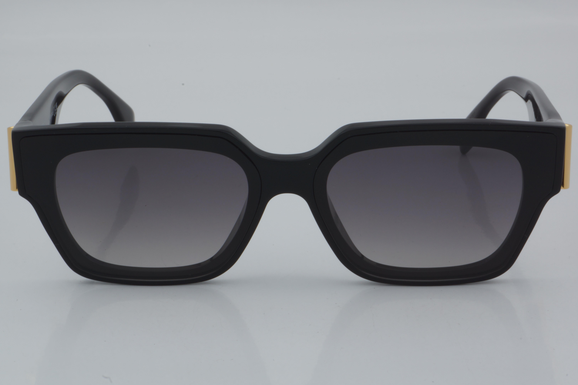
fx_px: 1324
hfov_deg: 24.6
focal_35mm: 82
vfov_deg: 16.6
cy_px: 192
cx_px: 289
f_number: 32
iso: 100
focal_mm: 55
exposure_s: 1/4
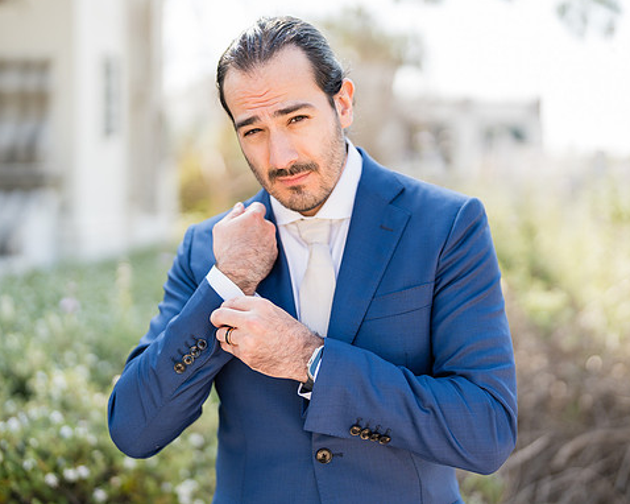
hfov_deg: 33.0
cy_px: 250
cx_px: 343
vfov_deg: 26.7
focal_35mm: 57
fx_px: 1062
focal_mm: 50
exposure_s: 1/2000
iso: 125
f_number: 1.2
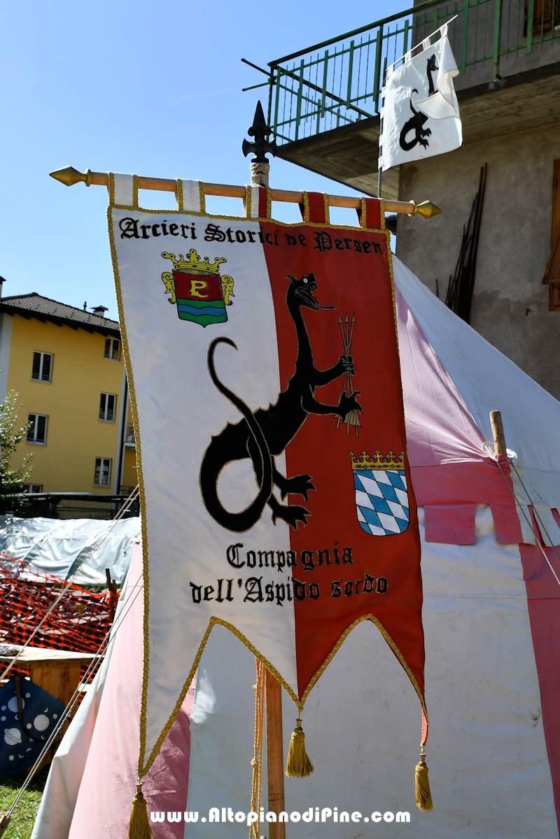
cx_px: 280
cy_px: 420
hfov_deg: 38.9
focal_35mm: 34
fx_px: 793
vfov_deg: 55.8
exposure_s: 1/320
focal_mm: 23
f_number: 9
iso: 100
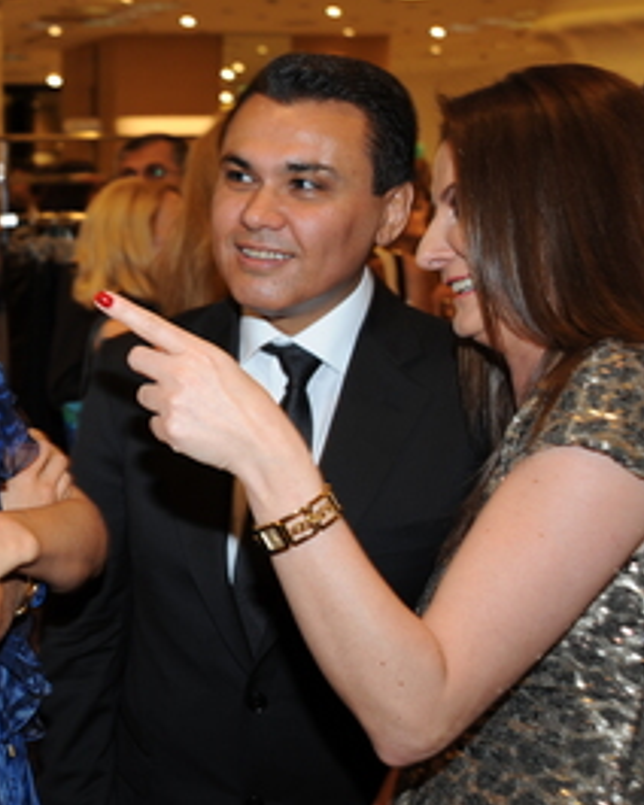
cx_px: -46
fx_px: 1620
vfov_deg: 27.9
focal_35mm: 68
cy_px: 390
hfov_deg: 21.4
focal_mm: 40
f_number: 5.6
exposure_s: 1/60
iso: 400
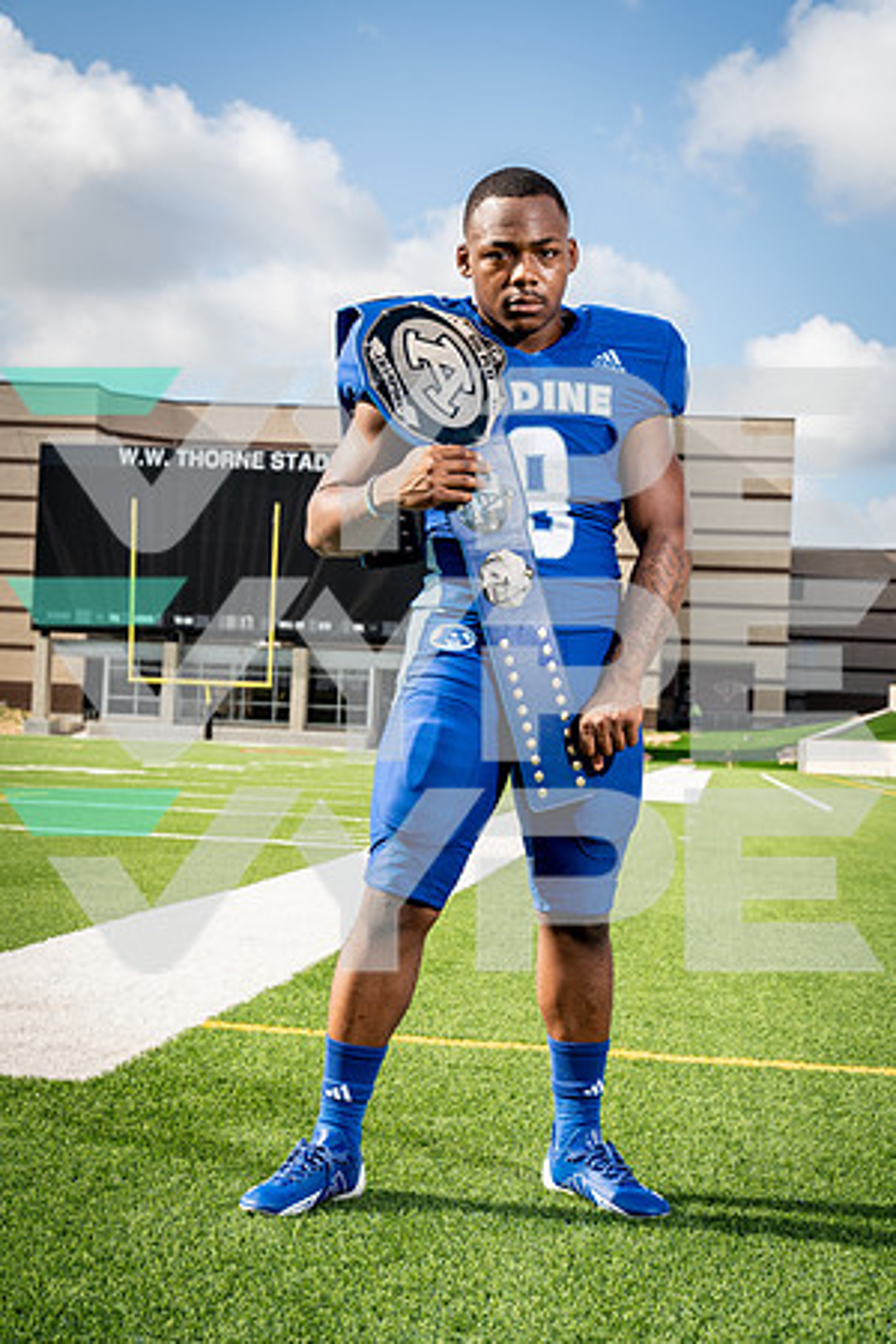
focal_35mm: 61
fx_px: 2277
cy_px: 672
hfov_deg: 22.3
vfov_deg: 32.9
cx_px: 448
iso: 125
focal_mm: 61
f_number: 8
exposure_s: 1/250
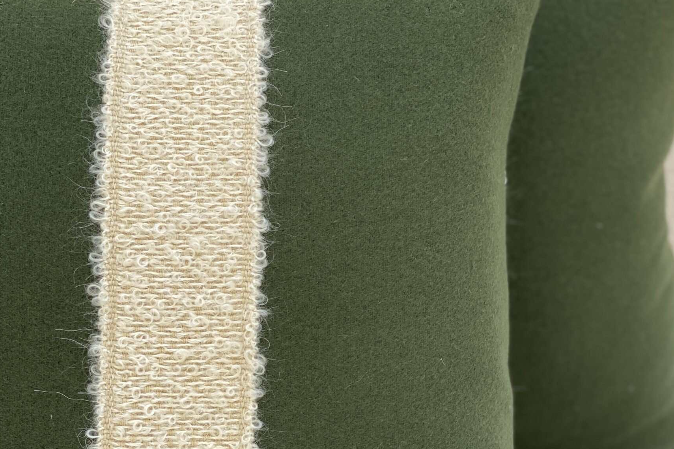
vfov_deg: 16.8
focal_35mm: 81
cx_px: 362
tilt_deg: -16.7
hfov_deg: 25.0
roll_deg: -0.4
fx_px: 1517
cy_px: 287
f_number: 2
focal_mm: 6
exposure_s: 1/318
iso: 20
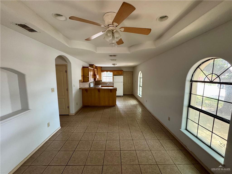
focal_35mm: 14
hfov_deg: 102.1
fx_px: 94
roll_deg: +0.4
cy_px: 87
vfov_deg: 85.7
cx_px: 116
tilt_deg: -7.3
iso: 500
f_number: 2.2
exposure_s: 1/60
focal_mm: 2.22
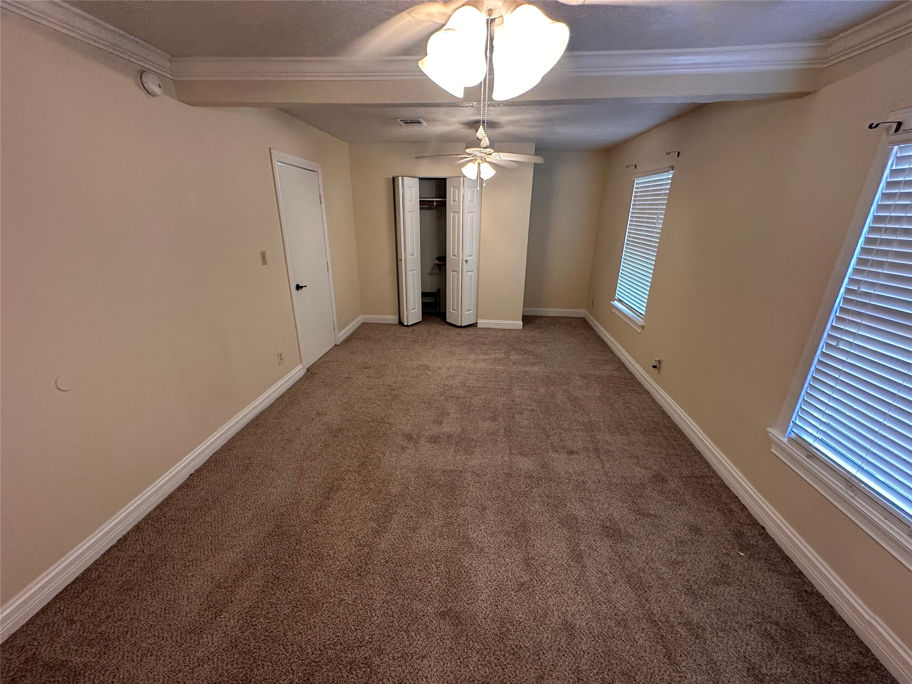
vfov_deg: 85.7
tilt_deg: -19.2
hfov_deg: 102.1
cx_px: 456
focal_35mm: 14
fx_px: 369
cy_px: 342
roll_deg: -0.8
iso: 200
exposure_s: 1/60
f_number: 2.2
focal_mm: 2.22
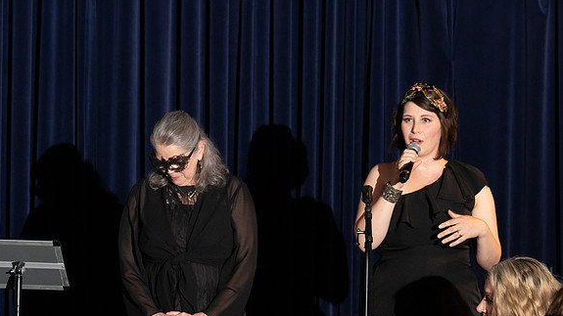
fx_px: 2522
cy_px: 180
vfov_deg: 7.2
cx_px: 281
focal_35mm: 169
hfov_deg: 12.7
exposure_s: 1/200
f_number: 5
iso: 2500
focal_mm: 107
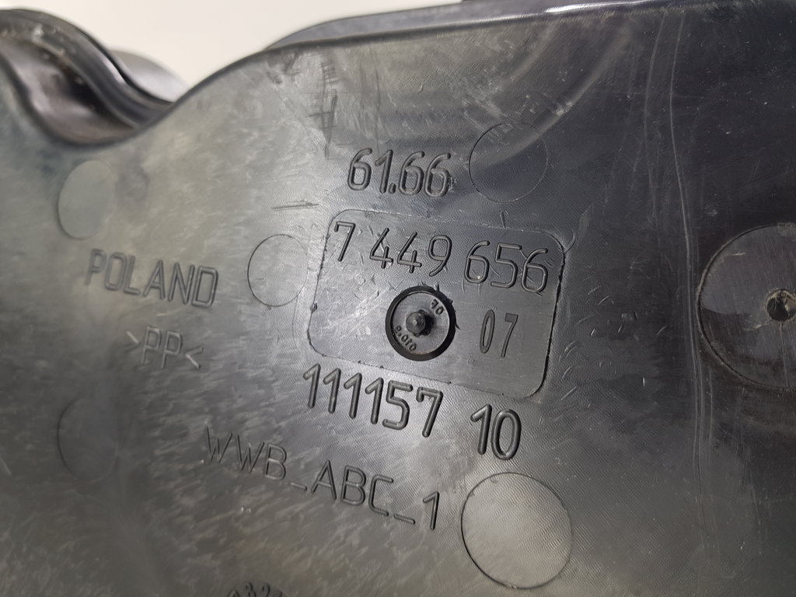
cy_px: 298
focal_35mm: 26
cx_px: 398
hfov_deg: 67.3
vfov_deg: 53.1
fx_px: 598
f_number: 1.7
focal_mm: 4.2
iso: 50
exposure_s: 1/50
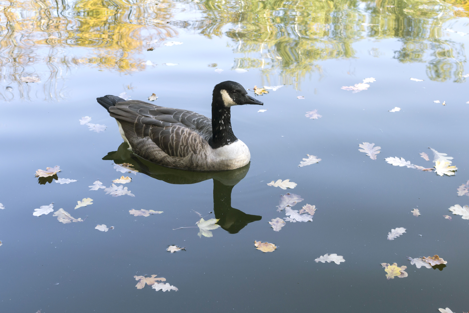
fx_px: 743
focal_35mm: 57
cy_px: 156
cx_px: 234
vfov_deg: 23.8
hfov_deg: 35.1
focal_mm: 38
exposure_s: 1/100
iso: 200
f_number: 7.1
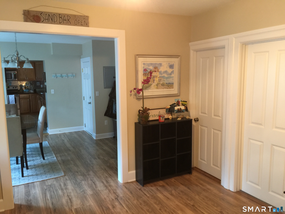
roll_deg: -0.7
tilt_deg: -8.3
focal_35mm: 29
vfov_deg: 48.2
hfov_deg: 61.7
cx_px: 142
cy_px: 107
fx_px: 239
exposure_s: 1/4
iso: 64
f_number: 2.2
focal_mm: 4.15
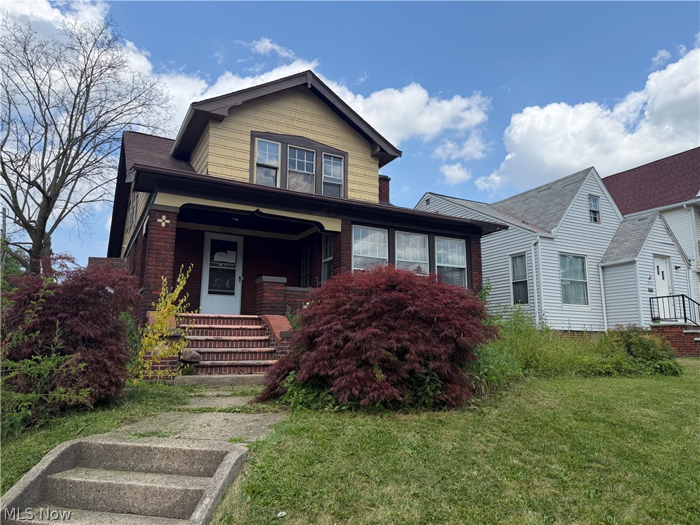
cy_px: 262
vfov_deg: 56.8
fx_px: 485
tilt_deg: +10.7
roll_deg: +0.6
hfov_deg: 71.6
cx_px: 350
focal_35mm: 24
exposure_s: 1/4167
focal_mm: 6.76
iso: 100
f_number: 1.78
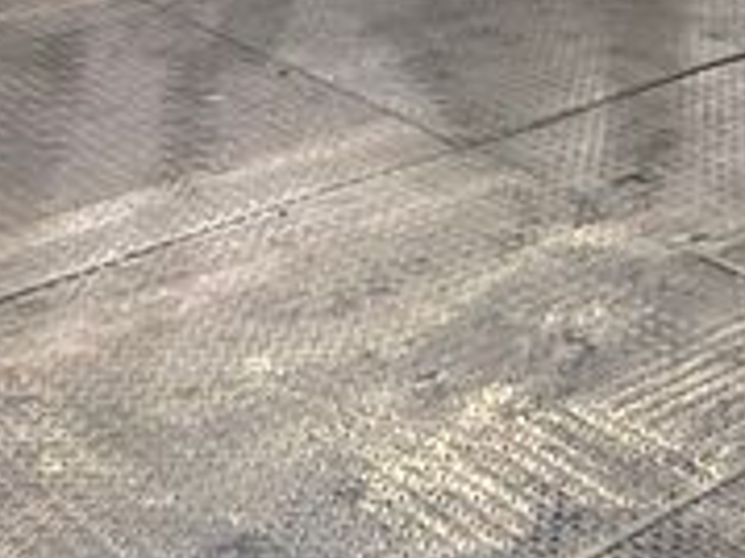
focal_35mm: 87
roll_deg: +0.0
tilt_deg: -10.5
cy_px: -231
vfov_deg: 15.8
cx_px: 612
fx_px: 1871
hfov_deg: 22.2
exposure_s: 1/50
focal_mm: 2.22
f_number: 2.2
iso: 250
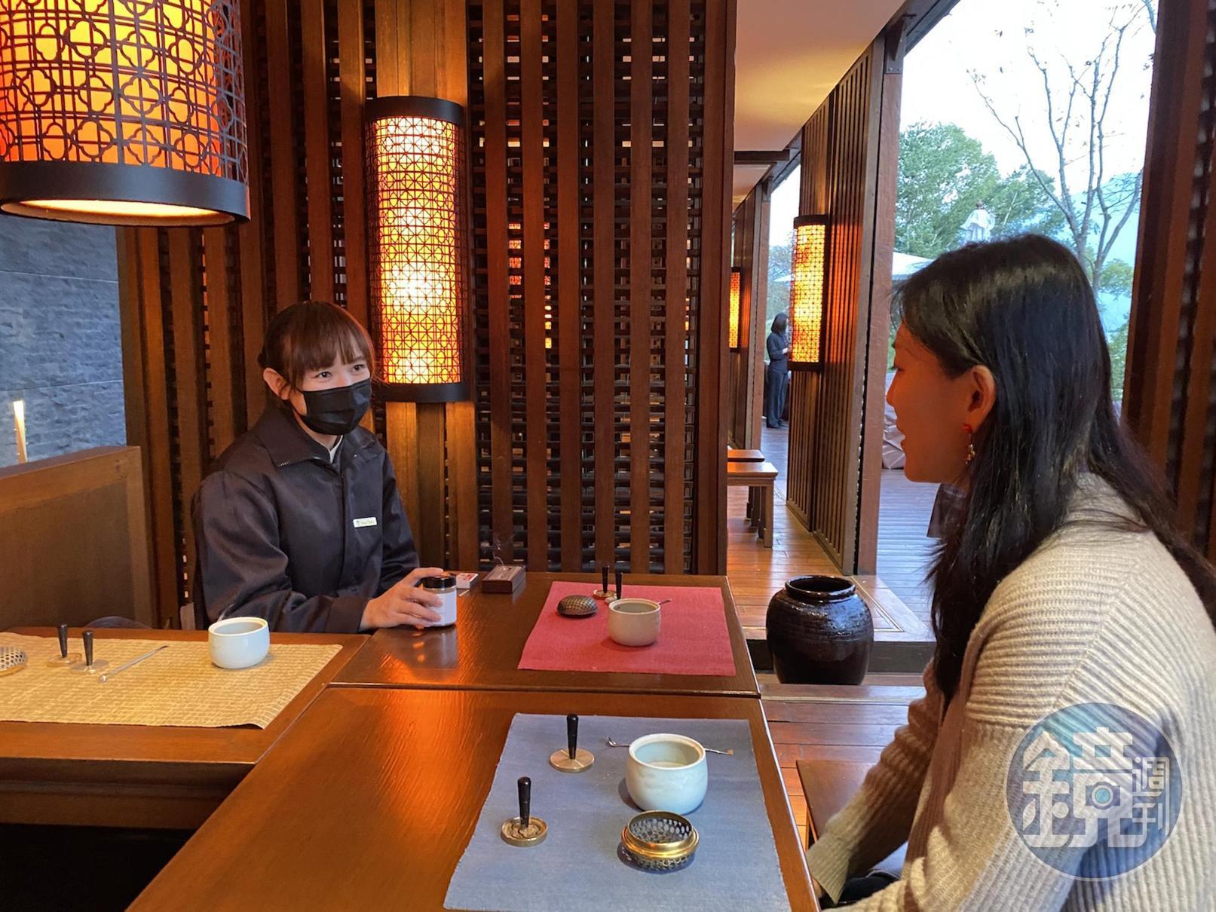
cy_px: 456
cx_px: 608
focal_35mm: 26
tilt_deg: -7.7
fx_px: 913
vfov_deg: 53.1
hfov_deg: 67.3
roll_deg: -0.2
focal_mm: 4.25
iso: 800
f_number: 1.8
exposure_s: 1/24
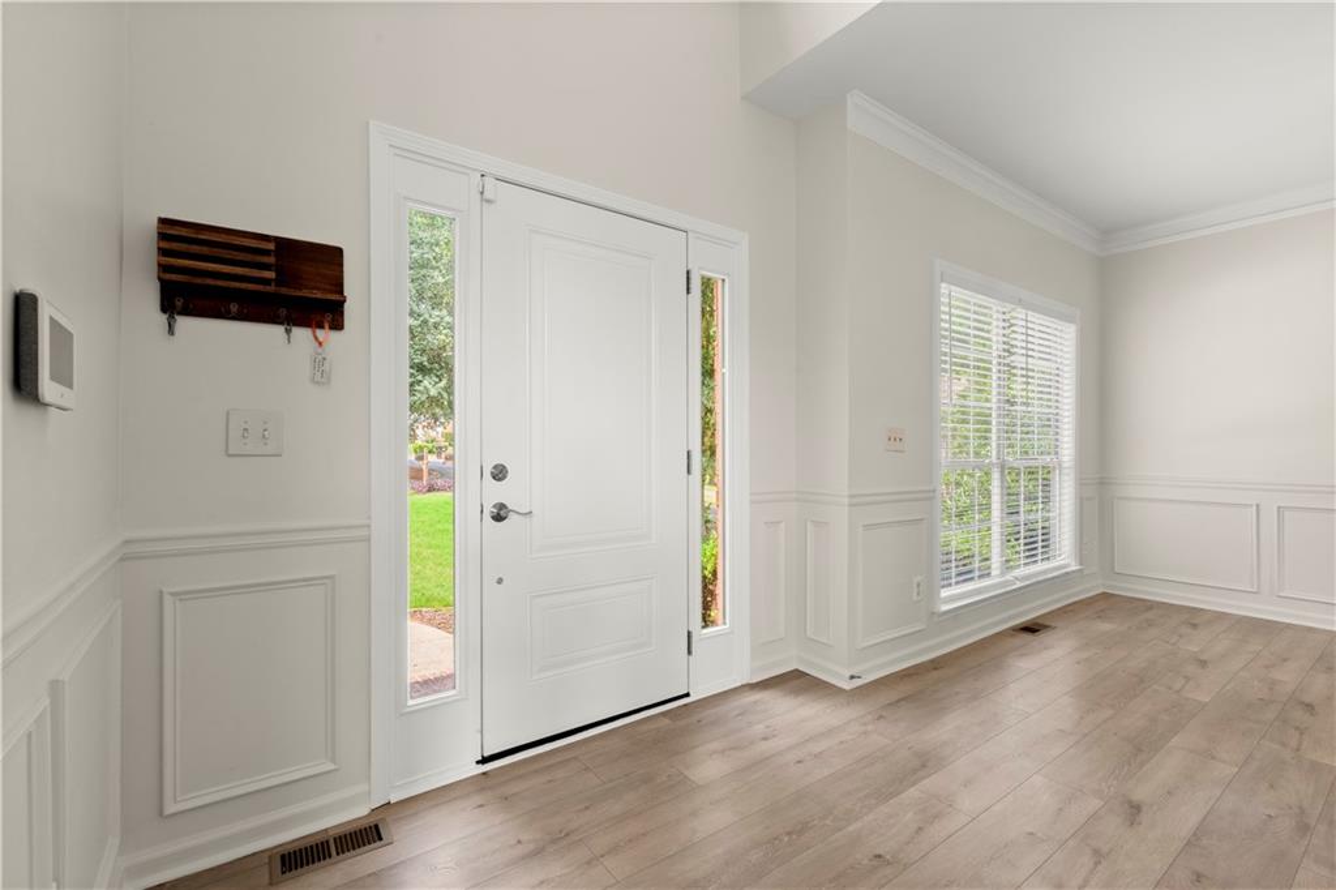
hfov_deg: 95.0
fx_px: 612
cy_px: 445
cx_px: 668
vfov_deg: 72.0
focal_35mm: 16
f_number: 11
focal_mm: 16.5
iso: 320
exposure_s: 1/4
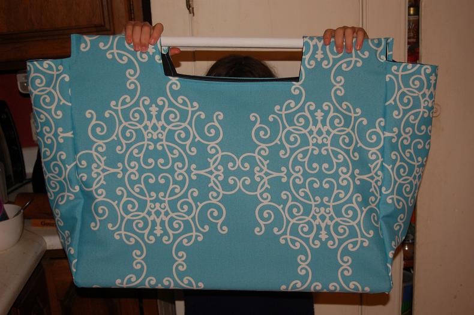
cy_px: 158
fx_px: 710
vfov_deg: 25.0
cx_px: 237
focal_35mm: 54
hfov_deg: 36.9
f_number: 4.2
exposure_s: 1/60
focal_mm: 36
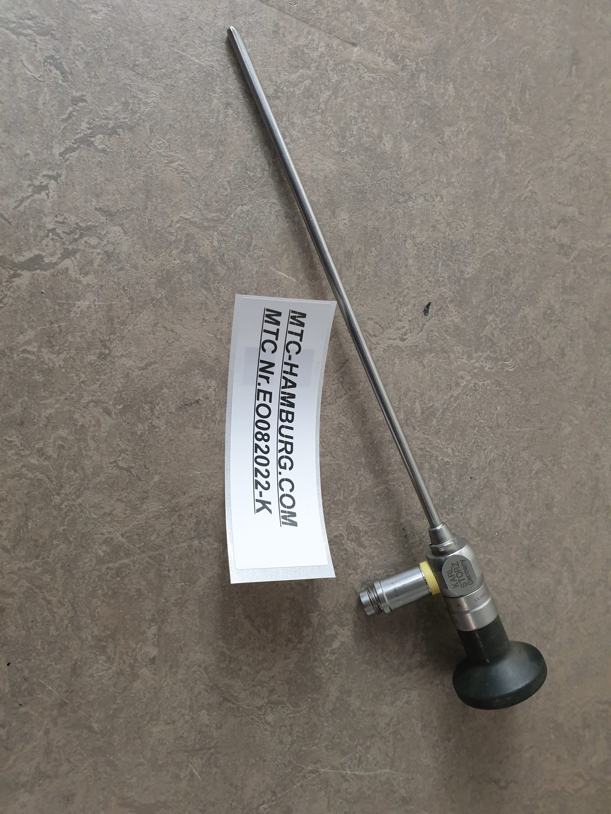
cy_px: 407
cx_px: 306
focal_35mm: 26
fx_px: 612
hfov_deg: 53.1
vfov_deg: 67.3
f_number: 2.4
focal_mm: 4.3
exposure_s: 1/50
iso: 200
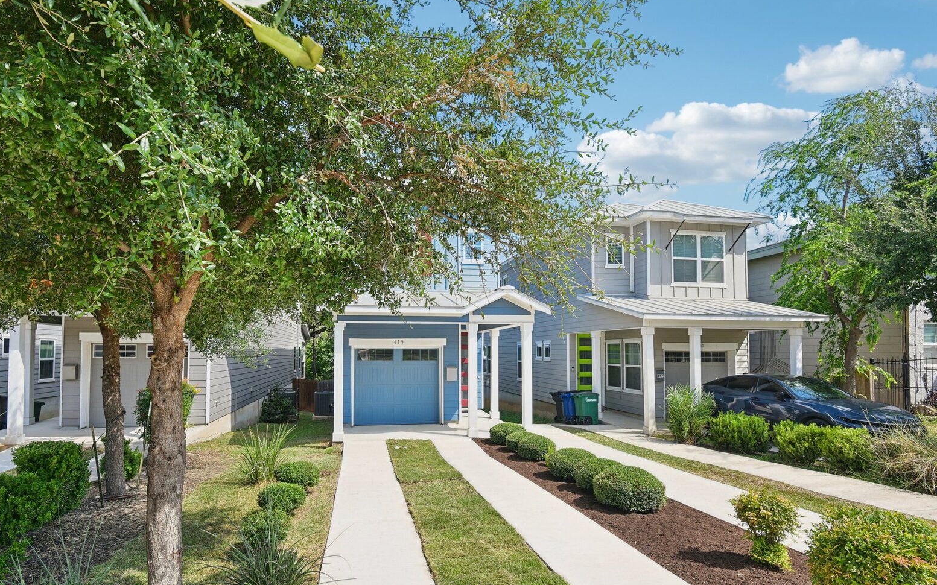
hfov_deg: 94.3
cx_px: 450
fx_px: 434
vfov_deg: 68.0
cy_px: 299
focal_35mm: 17
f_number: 8
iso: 400
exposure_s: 1/200
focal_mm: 16
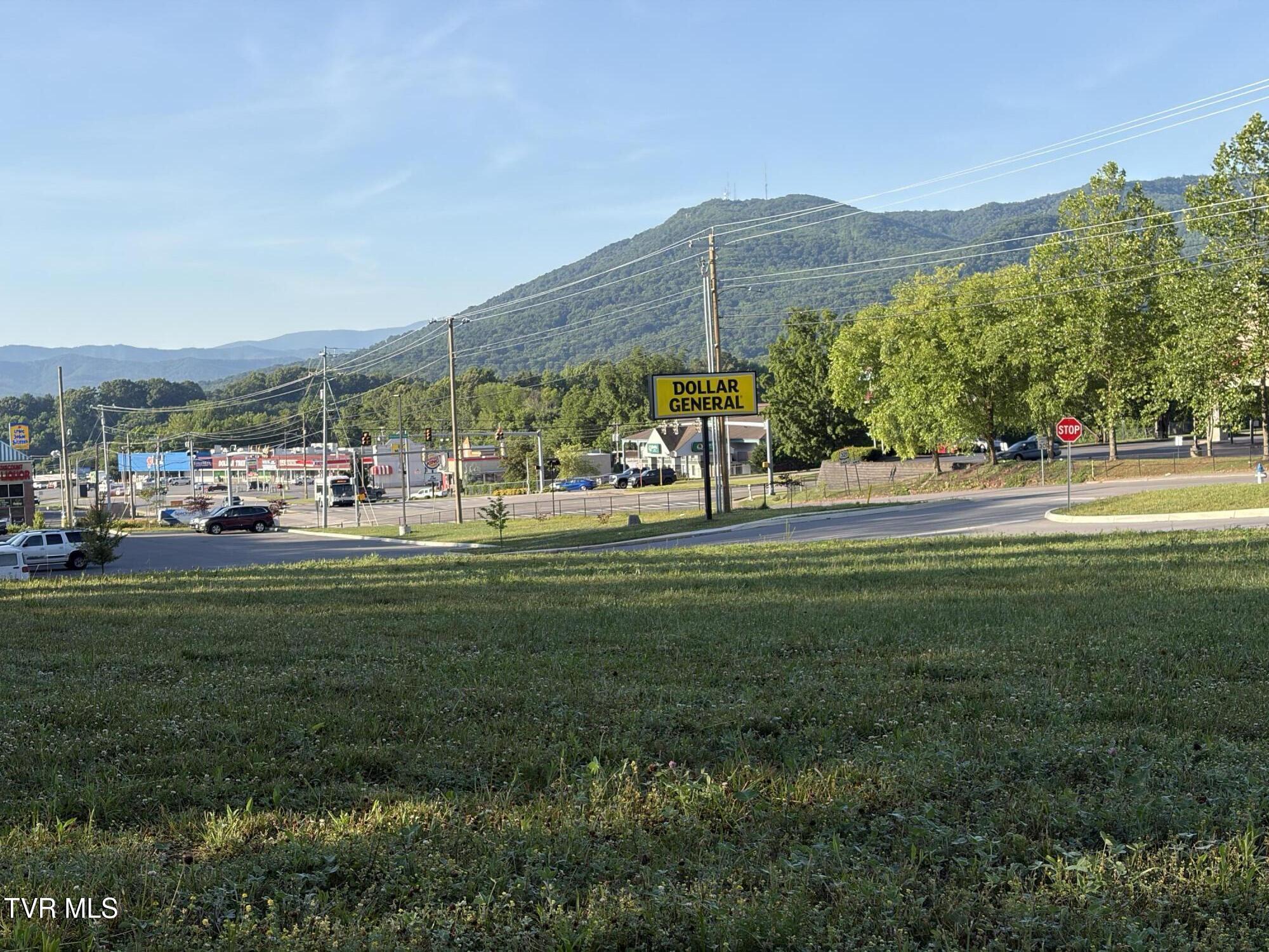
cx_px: 634
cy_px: 476
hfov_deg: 36.8
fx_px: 1906
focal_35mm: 52
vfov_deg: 28.0
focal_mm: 5.96
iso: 32
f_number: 1.6
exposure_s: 1/1484
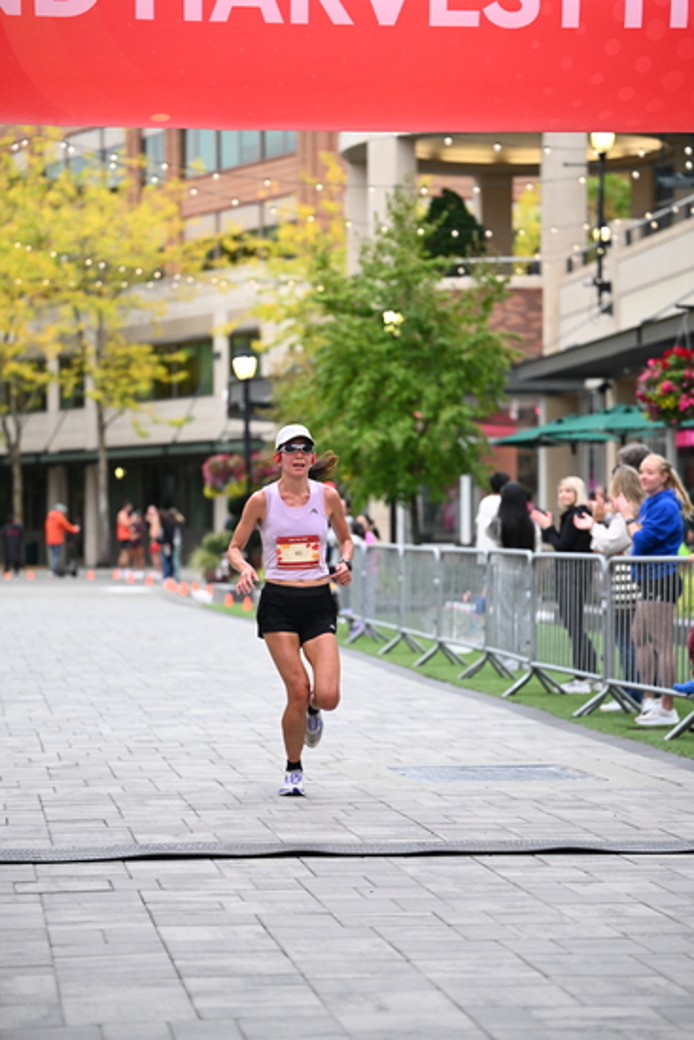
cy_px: 520
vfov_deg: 21.0
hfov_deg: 14.1
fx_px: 2803
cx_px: 347
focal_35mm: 97
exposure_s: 1/1000
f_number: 2.8
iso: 1600
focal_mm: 97
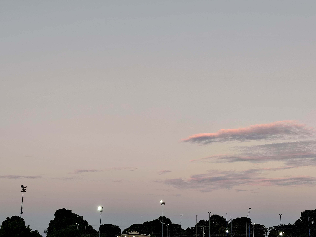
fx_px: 484
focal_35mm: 53
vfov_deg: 27.5
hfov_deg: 36.2
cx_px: 158
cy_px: 118
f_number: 1.65
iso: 200
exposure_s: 1/100
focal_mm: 6.14
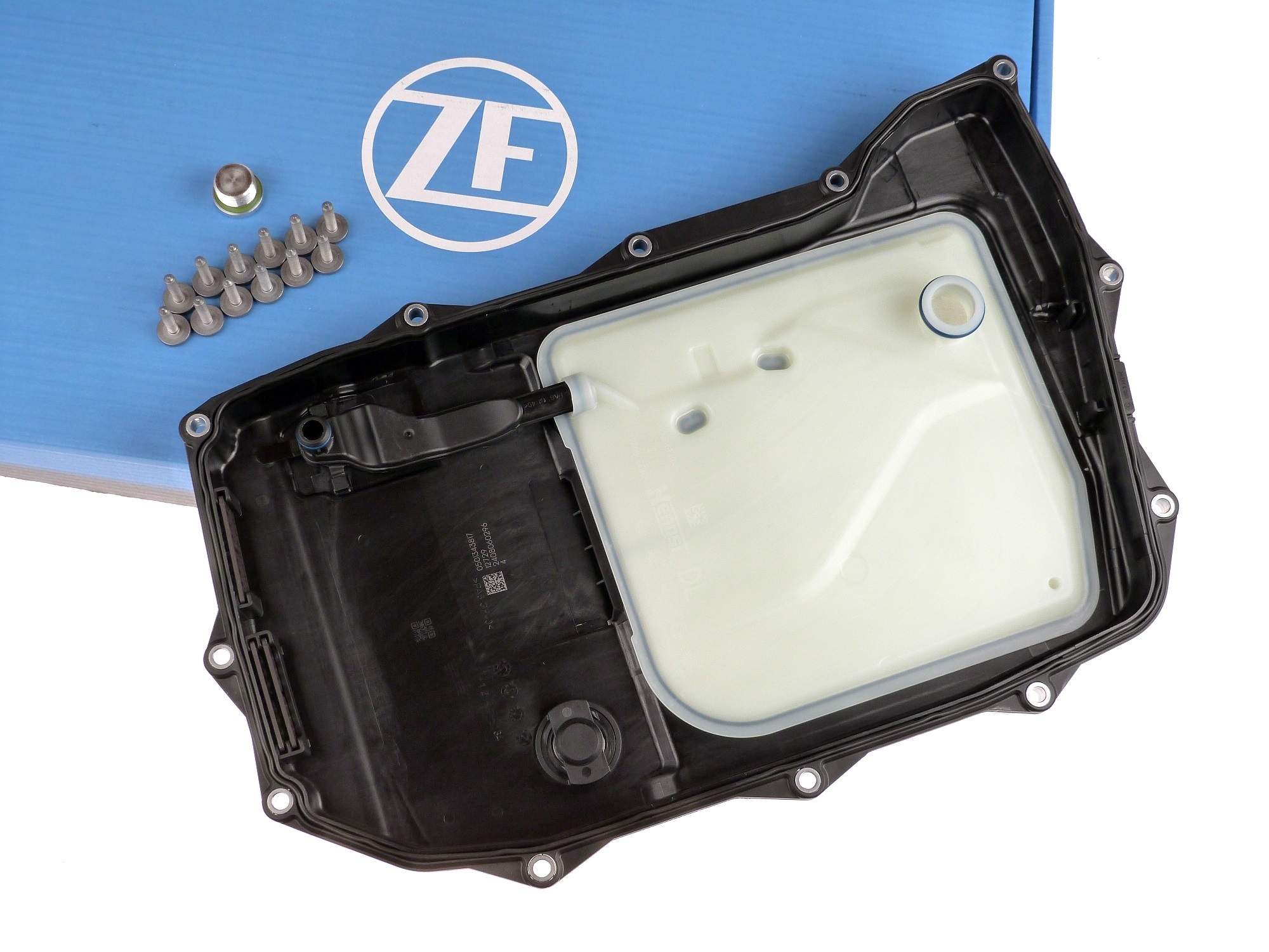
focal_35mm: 44
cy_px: 476
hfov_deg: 42.9
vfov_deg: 32.9
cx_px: 634
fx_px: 1613
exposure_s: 1/60
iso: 200
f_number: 3.2
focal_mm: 7.8
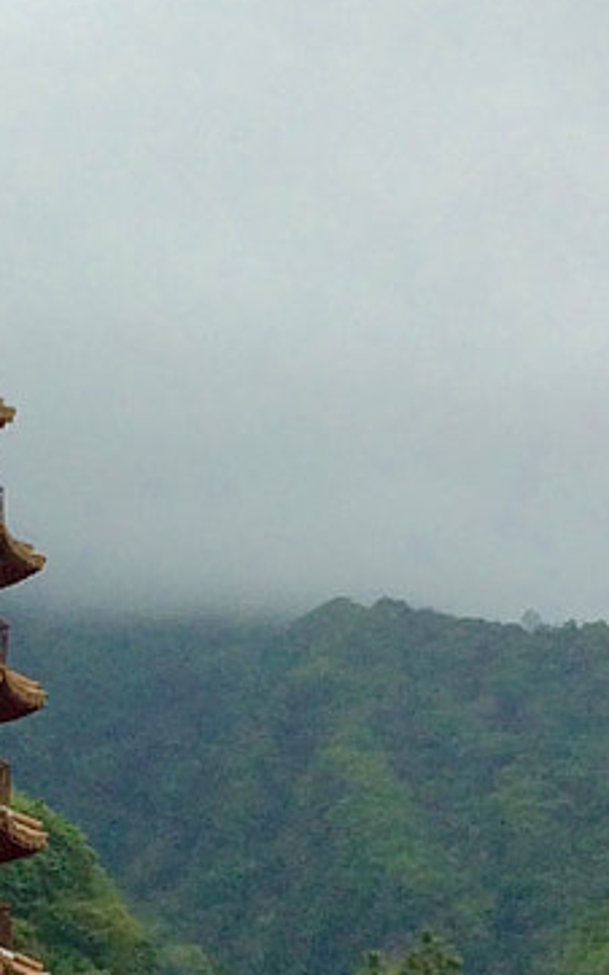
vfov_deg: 15.2
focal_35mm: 136
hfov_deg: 9.5
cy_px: 821
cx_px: -189
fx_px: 3614
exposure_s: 1/436
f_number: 2.2
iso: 32
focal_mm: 4.15
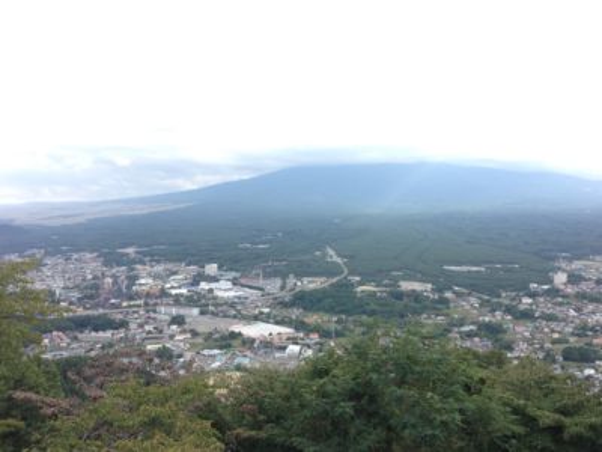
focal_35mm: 33
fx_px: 574
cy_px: 226
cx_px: 301
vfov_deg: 42.9
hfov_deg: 55.4
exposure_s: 1/267
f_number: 2.4
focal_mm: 4.12
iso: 50
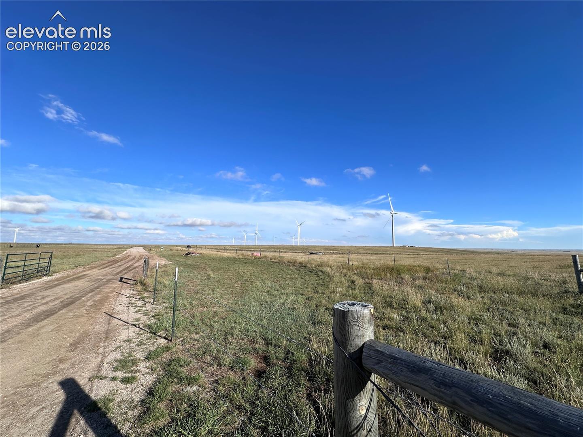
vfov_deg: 85.7
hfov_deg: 102.1
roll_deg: -0.4
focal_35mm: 14
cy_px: 218
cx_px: 292
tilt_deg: +5.5
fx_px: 236
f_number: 2.2
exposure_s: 1/2564
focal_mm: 2.22
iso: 40
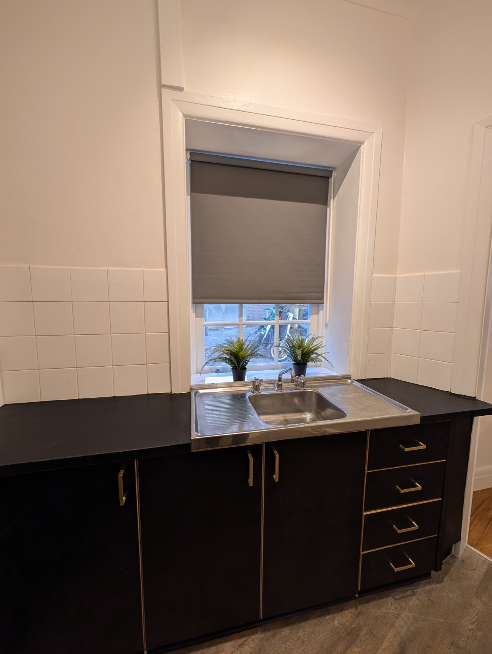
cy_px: 327
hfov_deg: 94.6
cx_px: 246
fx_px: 227
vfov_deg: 110.5
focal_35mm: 12
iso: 57
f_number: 1.7
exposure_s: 1/33.3
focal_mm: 2.02
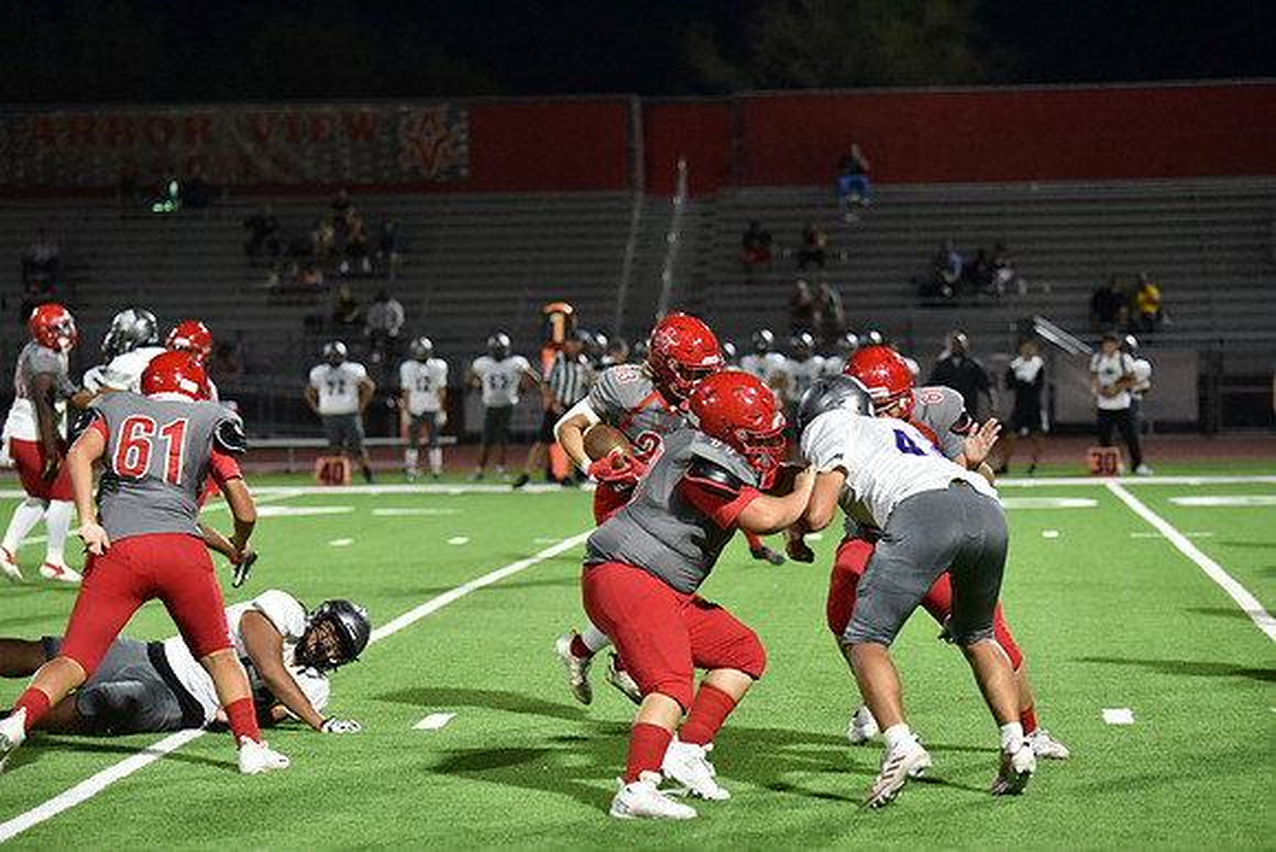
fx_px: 4609
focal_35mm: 130
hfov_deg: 15.8
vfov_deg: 10.6
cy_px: 426
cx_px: 638
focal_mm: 130
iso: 10000
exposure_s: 1/1000
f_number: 2.8
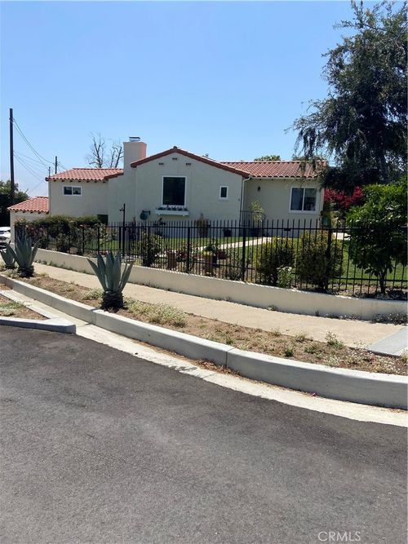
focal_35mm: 26
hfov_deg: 53.0
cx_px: 204
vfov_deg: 67.3
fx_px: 409
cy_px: 272
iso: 32
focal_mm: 4.25
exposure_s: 1/3401
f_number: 1.8
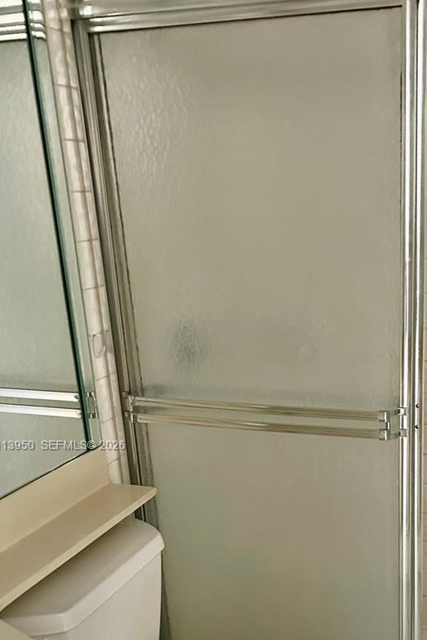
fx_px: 748
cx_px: 345
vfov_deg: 45.4
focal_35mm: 42
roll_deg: -0.3
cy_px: 446
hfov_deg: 31.0
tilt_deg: -18.5
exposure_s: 1/35
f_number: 1.5
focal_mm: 5.7
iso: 640
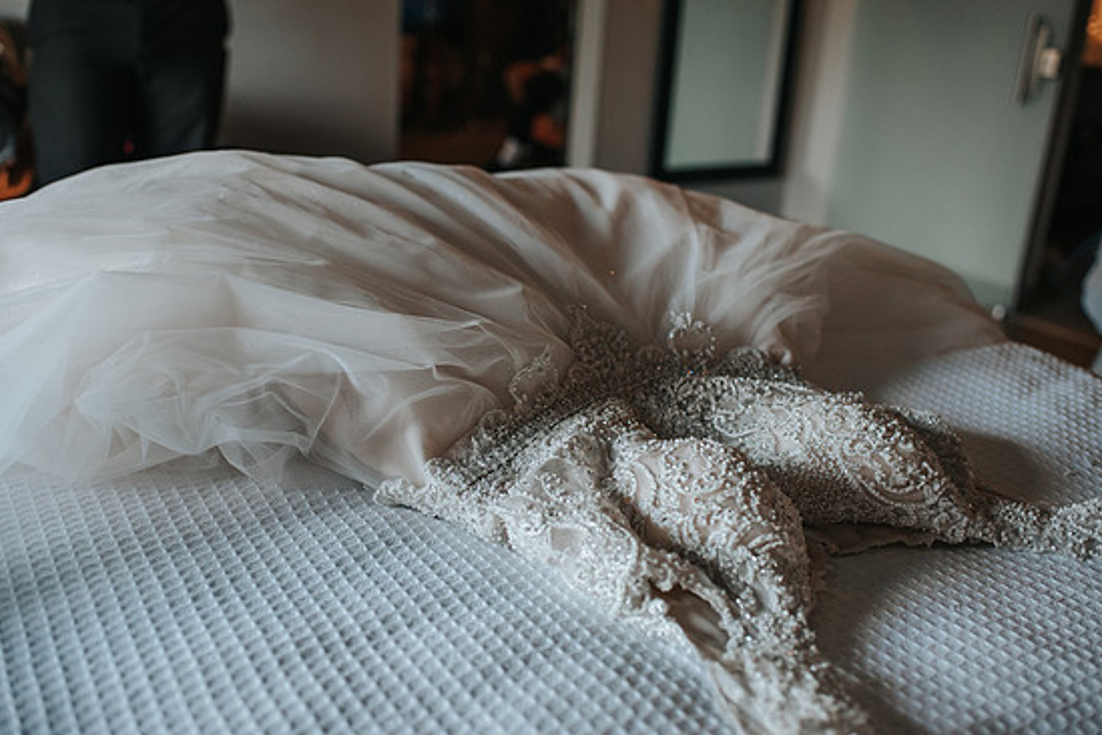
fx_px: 1133
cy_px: 385
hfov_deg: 51.9
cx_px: 538
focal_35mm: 37
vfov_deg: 35.9
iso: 1400
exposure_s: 1/640
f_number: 2.5
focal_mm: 35
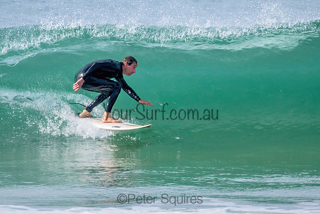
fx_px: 9787
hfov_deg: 1.9
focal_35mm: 1101
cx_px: 141
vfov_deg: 1.2
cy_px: 79
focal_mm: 800
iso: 2000
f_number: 11
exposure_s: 1/2000
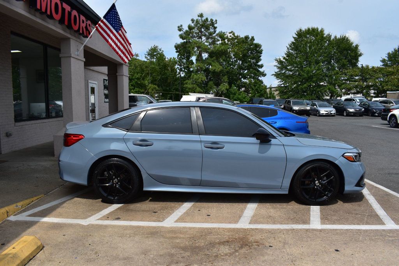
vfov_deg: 47.9
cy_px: 133
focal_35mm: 27
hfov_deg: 67.4
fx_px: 299
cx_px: 200
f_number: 11
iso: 220
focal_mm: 18
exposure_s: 1/500
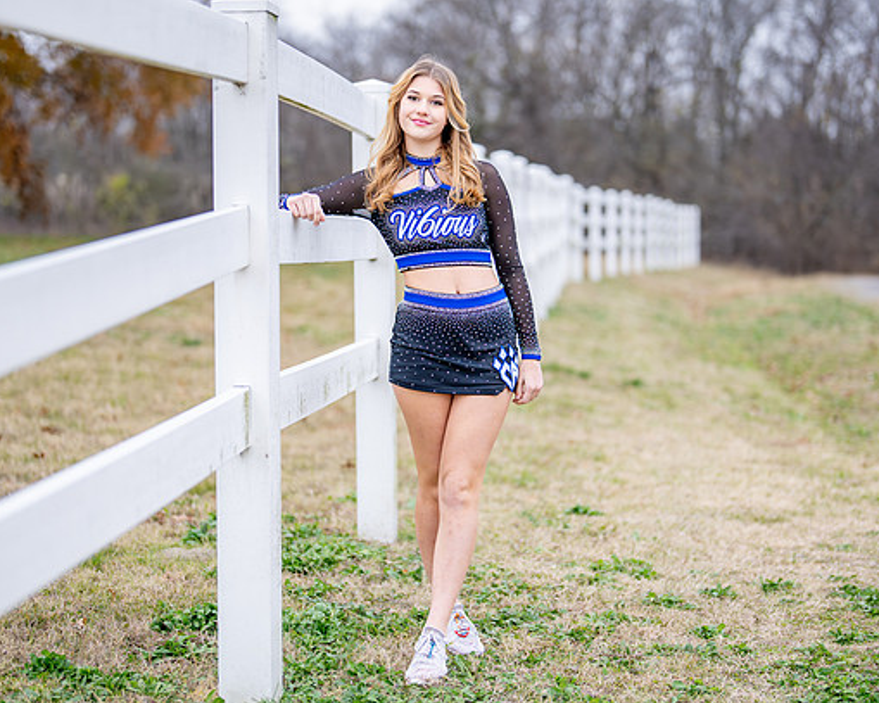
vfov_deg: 22.8
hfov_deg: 28.3
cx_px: 440
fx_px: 1743
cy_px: 332
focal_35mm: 67
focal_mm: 50
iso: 500
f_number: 1.2
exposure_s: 1/800
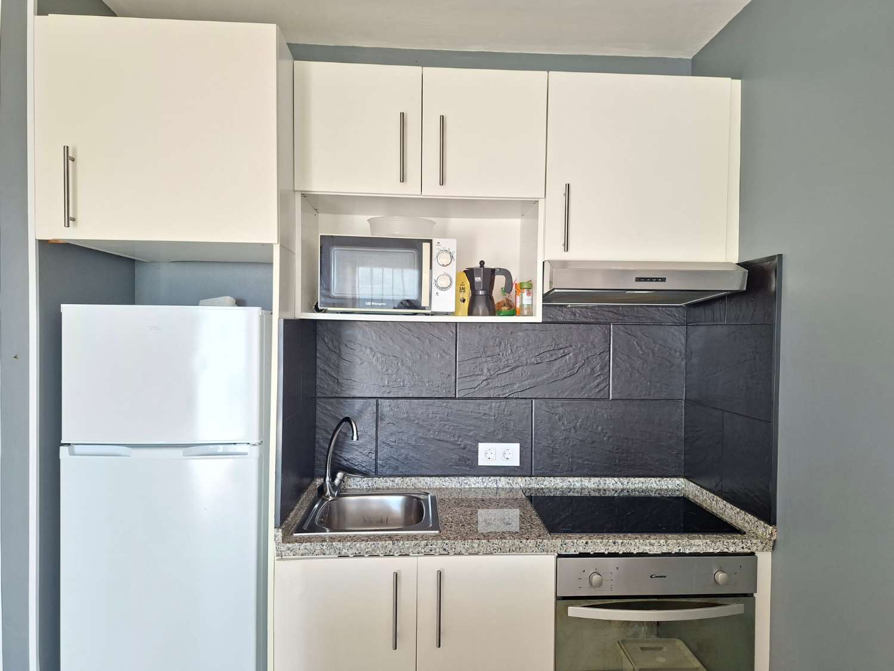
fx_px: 594
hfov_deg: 73.9
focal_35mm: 23
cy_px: 336
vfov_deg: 58.9
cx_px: 447
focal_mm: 5.54
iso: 200
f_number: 1.8
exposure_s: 1/100
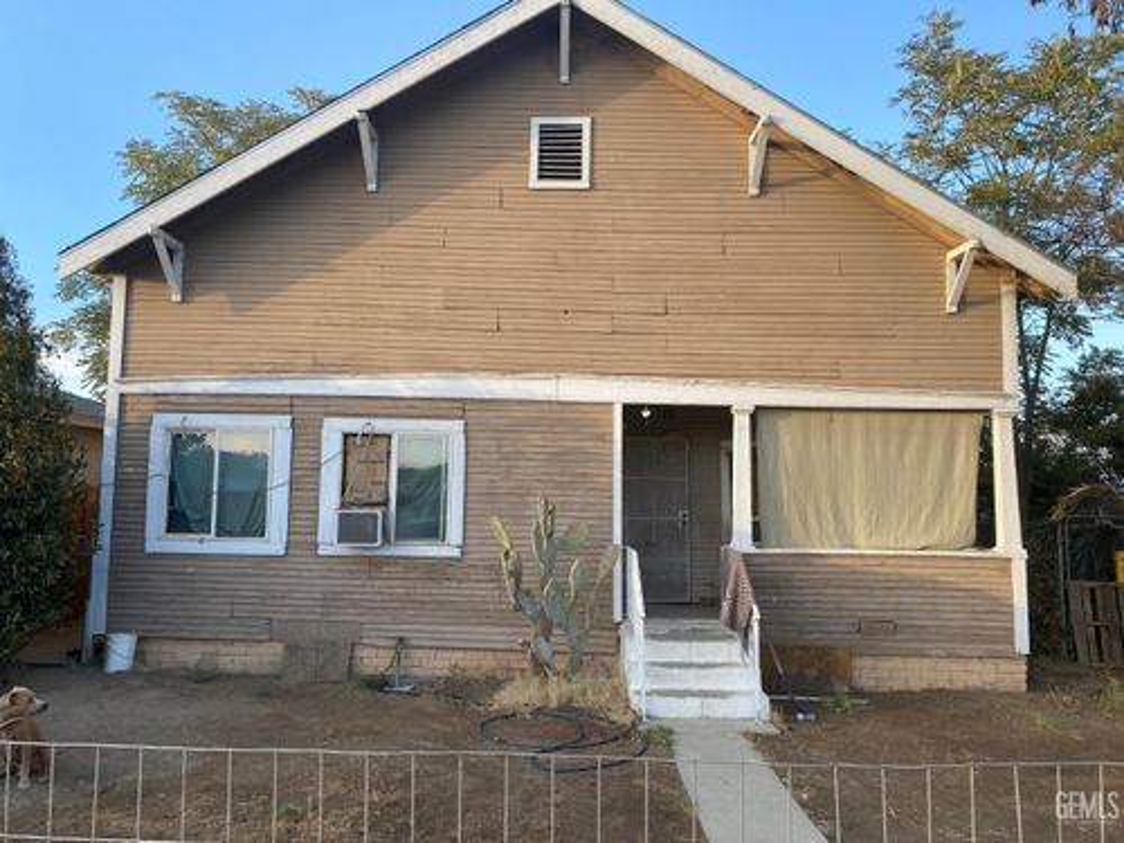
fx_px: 844
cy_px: 422
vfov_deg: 53.1
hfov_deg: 67.3
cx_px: 562
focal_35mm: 26
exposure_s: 1/404
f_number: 1.8
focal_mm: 4.25
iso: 32
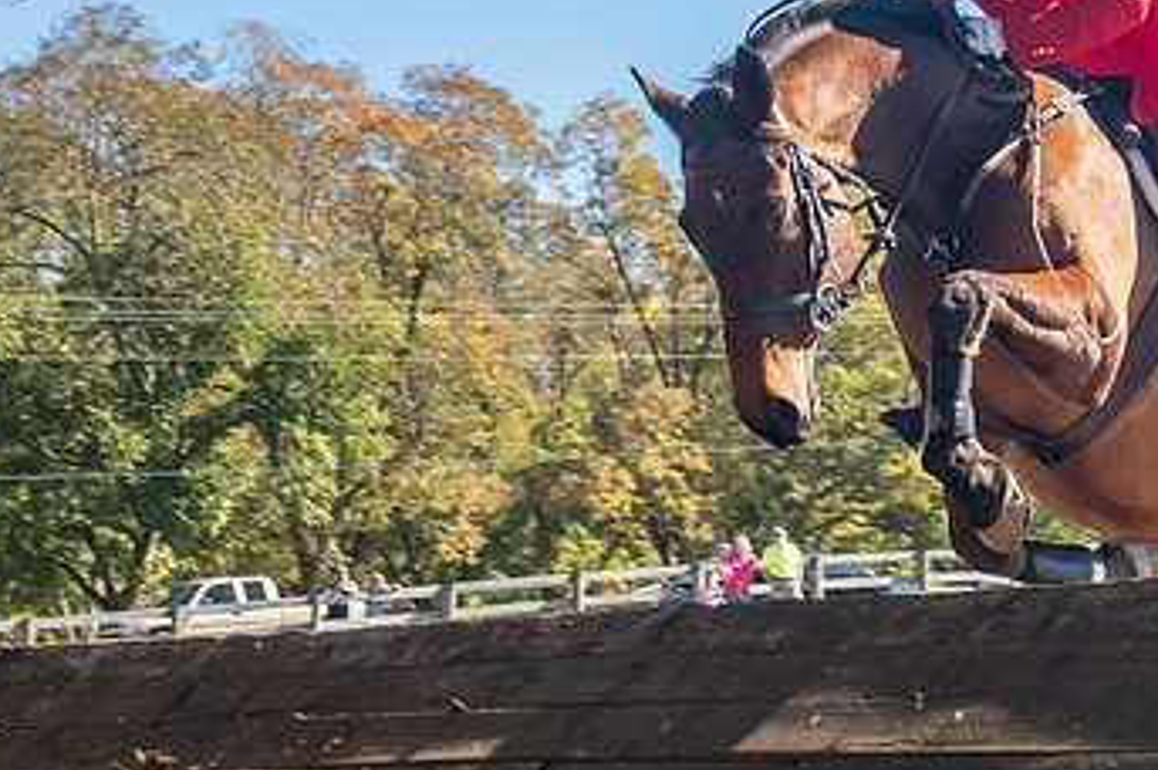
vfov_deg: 12.5
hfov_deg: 18.6
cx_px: 888
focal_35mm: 109
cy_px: 210
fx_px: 3503
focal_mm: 32
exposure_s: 1/320
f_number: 4
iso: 400
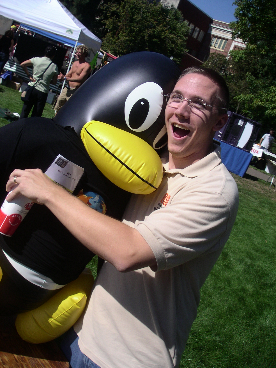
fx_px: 404
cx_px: 138
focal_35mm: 38
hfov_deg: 37.7
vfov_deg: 49.0
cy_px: 184
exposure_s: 1/300
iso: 50
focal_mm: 6
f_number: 6.6
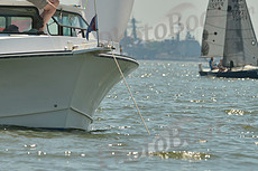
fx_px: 5063
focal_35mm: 707
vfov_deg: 1.9
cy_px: -16
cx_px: 39
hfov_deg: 2.9
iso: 200
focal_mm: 280
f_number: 6.3
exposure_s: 1/1600
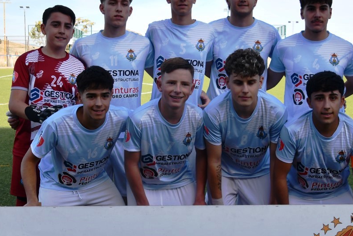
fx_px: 677
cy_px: 142
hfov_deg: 29.2
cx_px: 191
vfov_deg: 19.7
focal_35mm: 69
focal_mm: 23
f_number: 8
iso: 200
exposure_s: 1/250
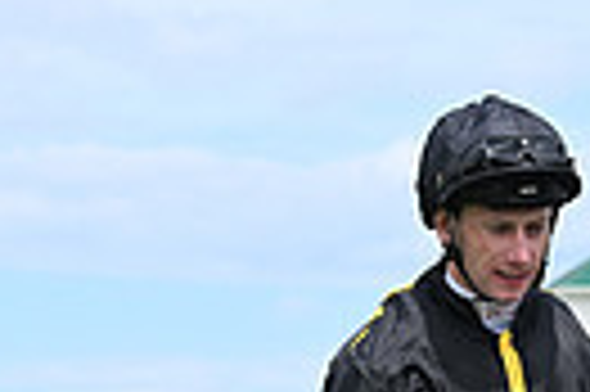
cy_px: 854
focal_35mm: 310
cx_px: 743
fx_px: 5074
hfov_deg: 6.6
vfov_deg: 4.3
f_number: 5.6
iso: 400
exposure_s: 1/2000
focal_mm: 70
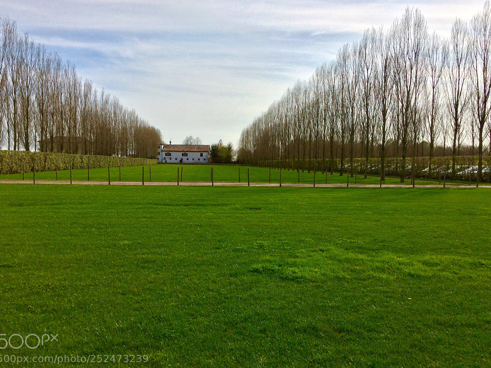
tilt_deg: -5.6
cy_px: 188
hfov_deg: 58.3
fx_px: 440
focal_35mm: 31
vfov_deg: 45.4
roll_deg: -0.3
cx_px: 239
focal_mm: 4.15
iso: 32
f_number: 2.2
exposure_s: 1/2933
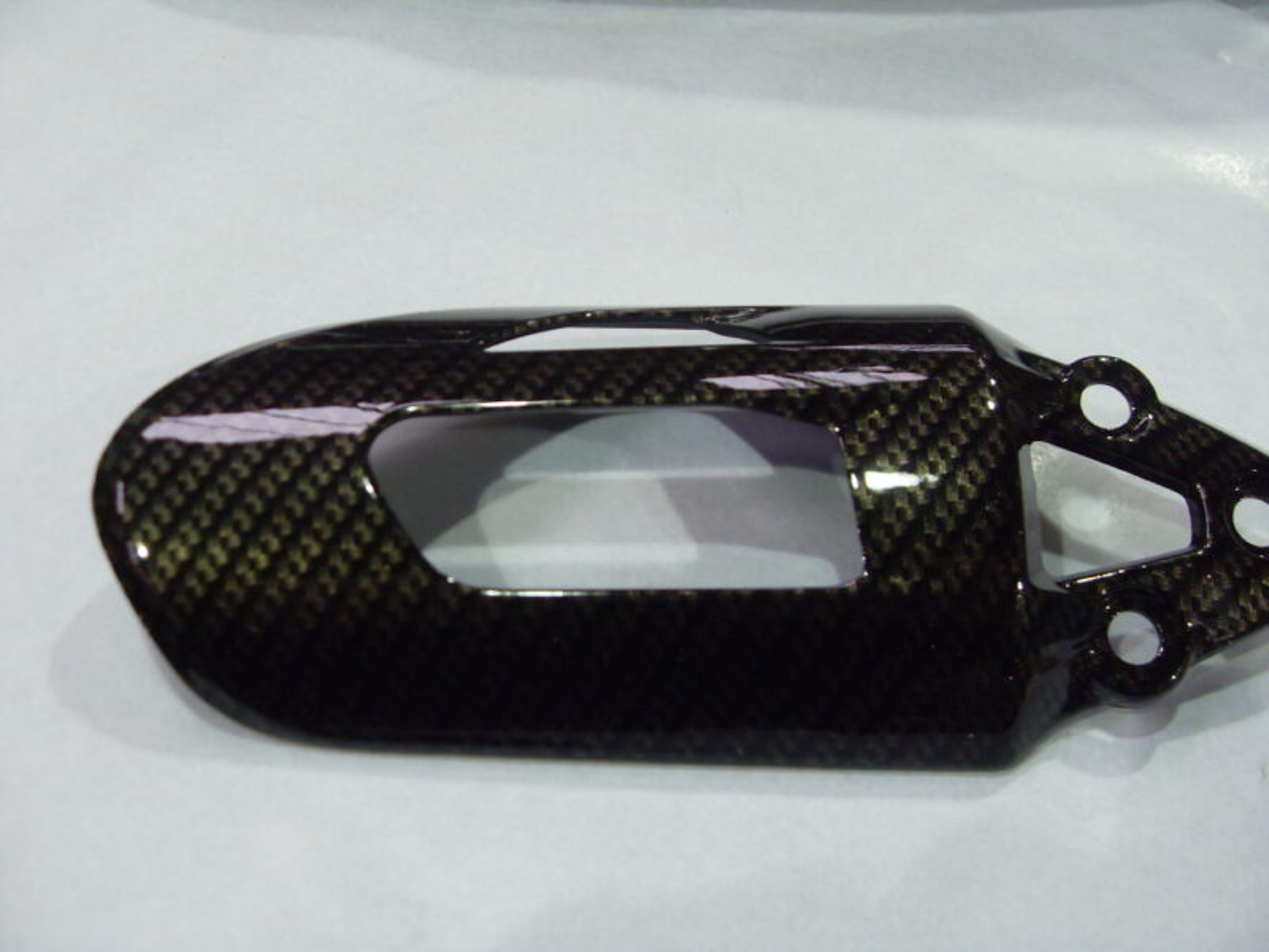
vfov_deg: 40.7
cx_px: 634
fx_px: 1283
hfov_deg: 52.6
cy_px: 476
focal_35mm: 35
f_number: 2.8
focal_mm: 6.3
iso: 200
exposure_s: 1/45
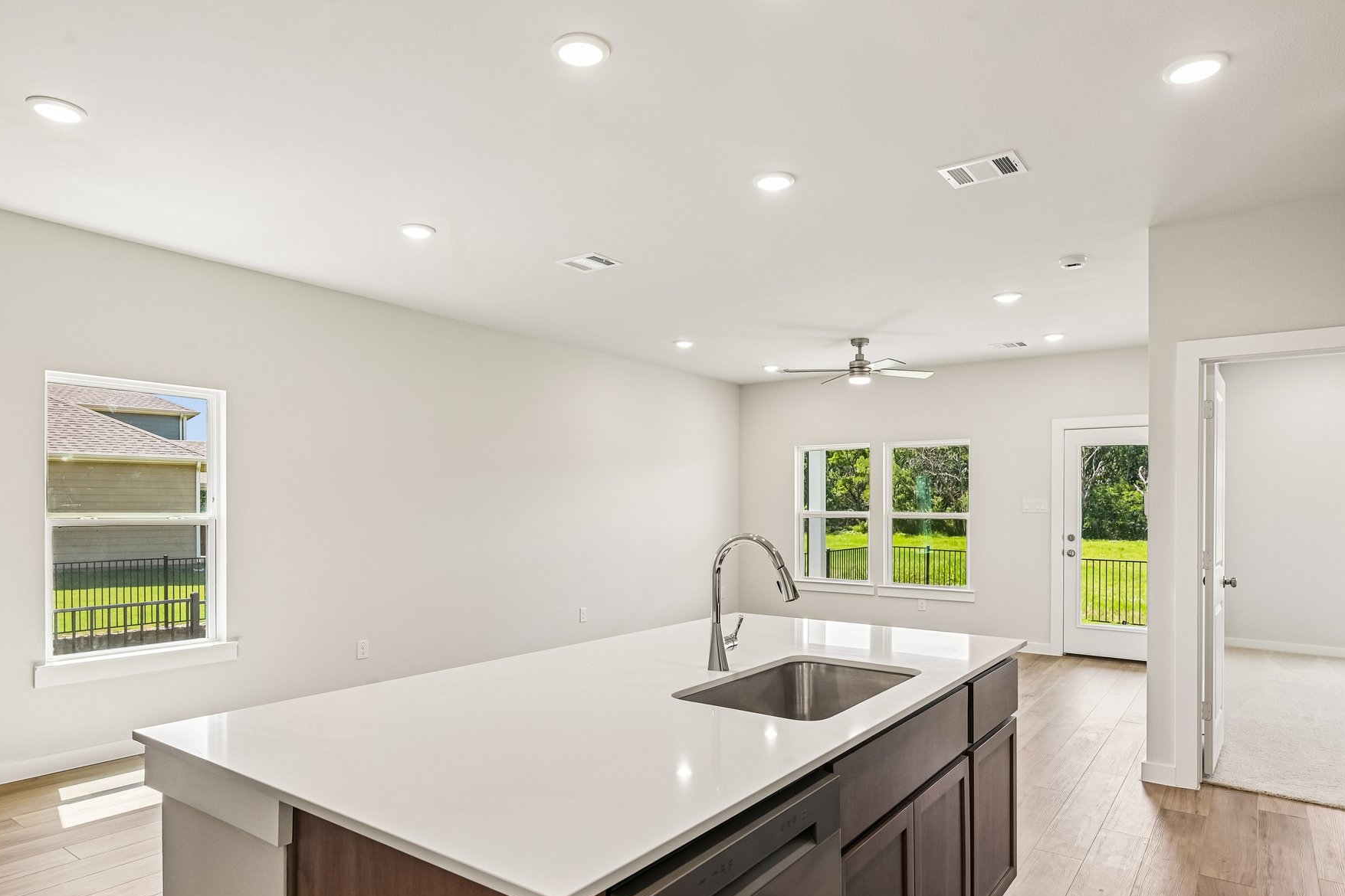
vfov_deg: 59.3
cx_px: 667
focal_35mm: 21
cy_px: 504
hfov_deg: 81.2
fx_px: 785
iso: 400
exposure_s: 1/80
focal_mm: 18
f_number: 8
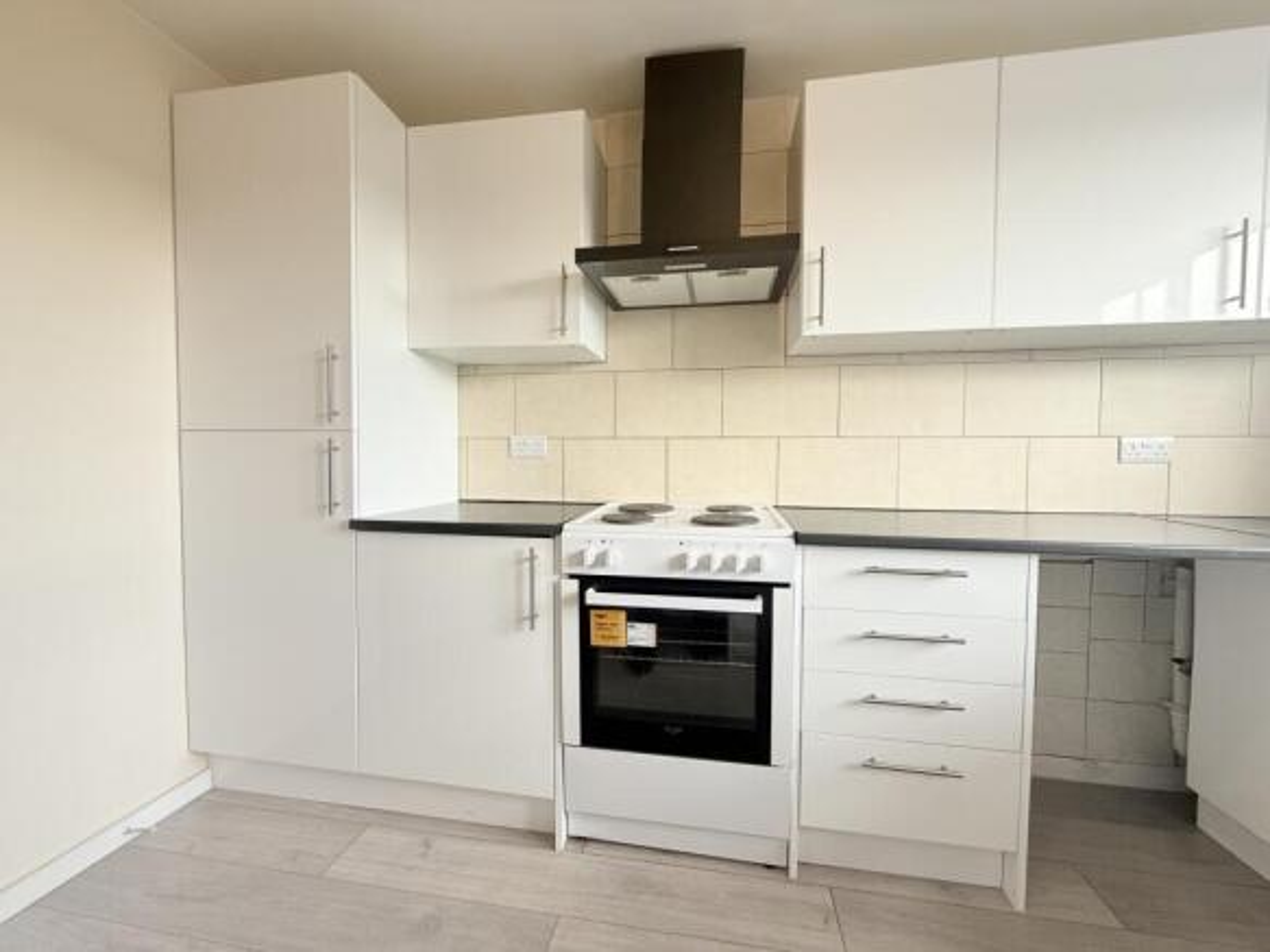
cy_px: 476
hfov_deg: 102.1
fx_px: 514
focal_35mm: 14
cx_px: 635
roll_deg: -0.4
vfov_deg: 85.7
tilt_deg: -2.2
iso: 40
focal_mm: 2.22
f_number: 2.2
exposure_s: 1/103
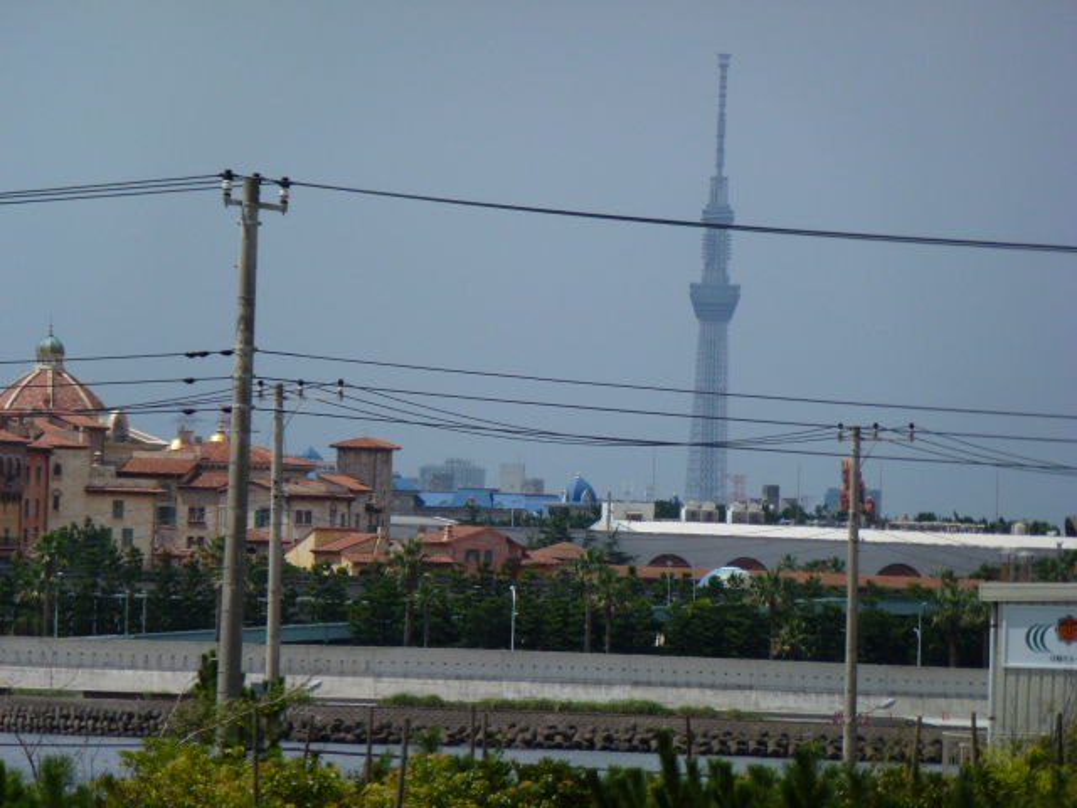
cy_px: 404
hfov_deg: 5.2
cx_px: 538
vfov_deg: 3.9
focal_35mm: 384
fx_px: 11947
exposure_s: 1/800
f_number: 5.9
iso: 100
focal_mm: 68.8
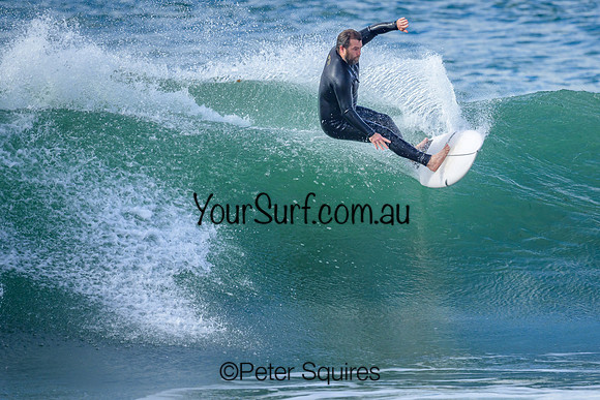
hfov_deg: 2.1
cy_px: 199
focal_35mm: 1001
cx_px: 376
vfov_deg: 1.4
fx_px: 16694
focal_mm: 800
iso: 720
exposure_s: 1/2000
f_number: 6.3
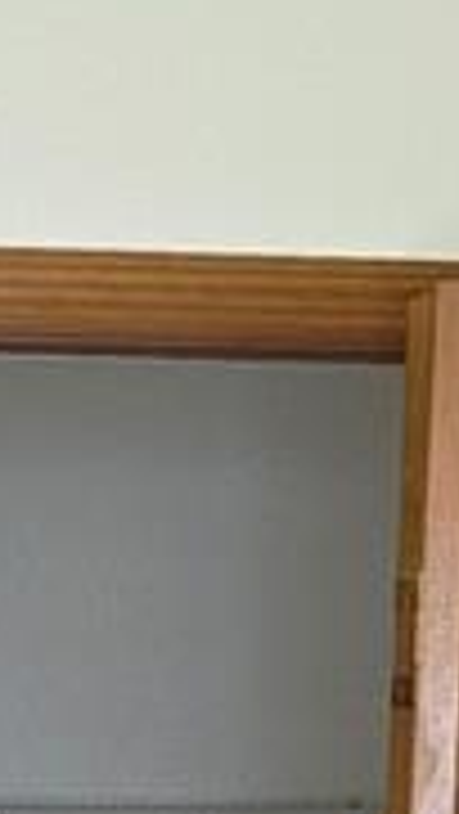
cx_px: -90
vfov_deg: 19.8
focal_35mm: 94
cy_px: 1205
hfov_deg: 12.6
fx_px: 2031
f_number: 1.9
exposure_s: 1/60
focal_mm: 2.2
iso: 50
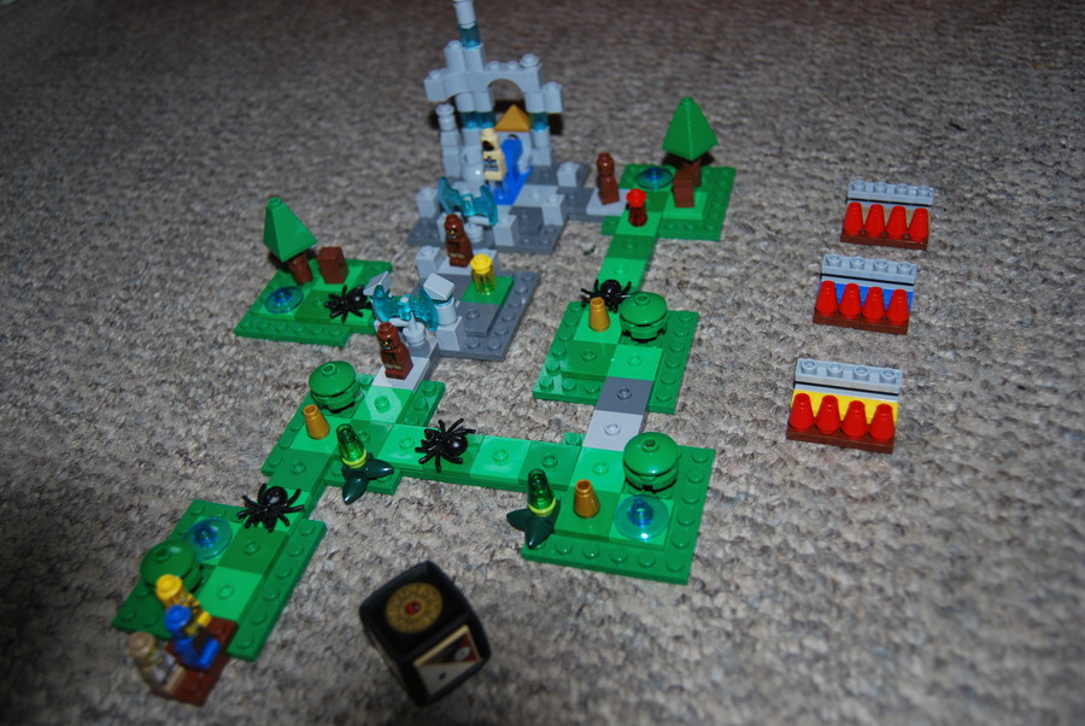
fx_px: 996
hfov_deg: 57.2
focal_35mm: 33
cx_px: 542
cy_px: 363
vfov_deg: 40.1
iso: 200
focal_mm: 22
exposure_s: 1/60
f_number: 3.8
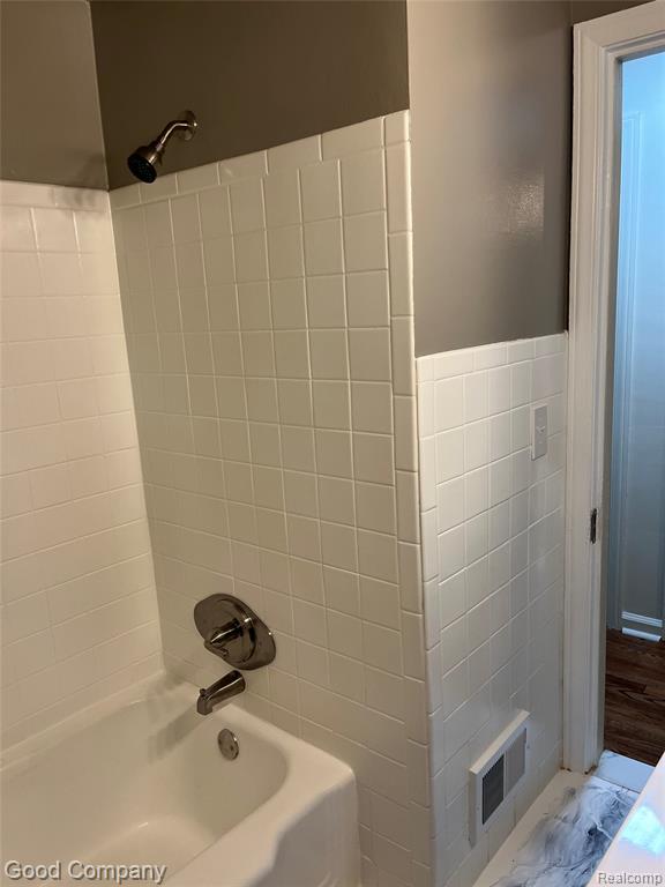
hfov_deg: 53.1
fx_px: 666
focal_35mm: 26
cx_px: 332
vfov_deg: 67.3
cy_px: 444
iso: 125
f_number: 1.6
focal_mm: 5.1
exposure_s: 1/120
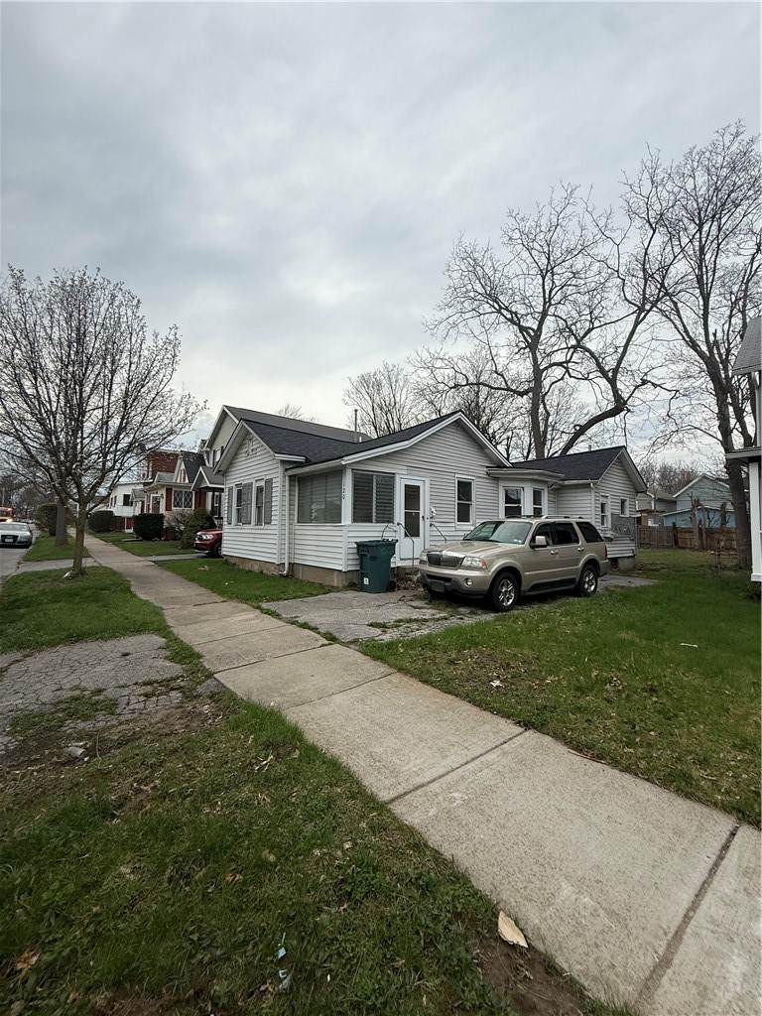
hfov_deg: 85.7
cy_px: 508
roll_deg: -1.3
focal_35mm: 14
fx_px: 411
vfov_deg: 102.1
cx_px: 381
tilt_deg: +4.3
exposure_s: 1/2024
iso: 50
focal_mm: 2.22
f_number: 2.2
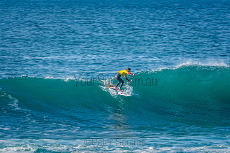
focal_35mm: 804
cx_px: 120
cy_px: 73
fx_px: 5136
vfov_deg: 1.7
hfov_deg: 2.6
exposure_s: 1/30
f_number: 20
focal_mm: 500
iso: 100
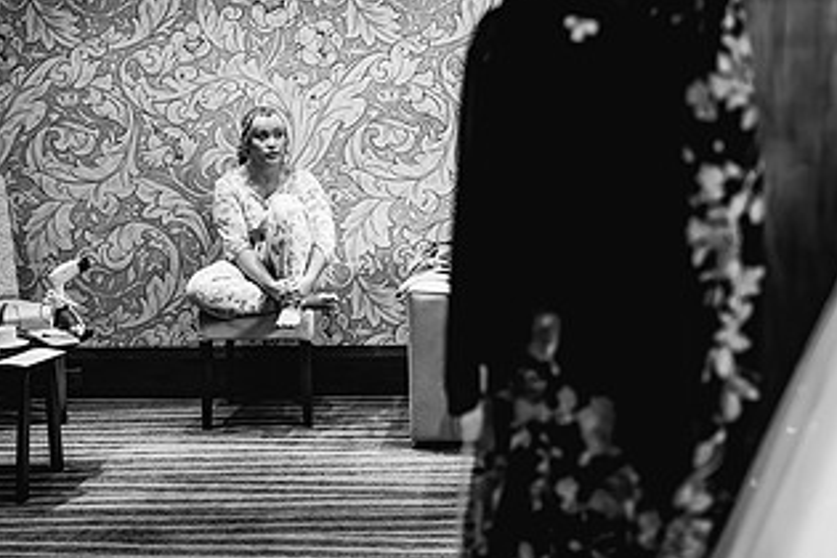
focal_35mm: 65
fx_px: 1511
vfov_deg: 20.8
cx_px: 559
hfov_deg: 30.7
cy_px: 174
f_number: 1.4
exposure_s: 1/250
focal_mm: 35
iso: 500
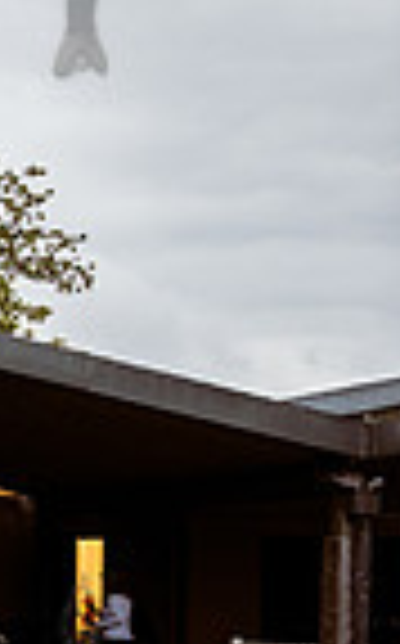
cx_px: -791
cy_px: 651
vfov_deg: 19.6
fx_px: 1802
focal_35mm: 103
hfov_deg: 9.8
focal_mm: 24
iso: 1600
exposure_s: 1/400
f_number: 4.5
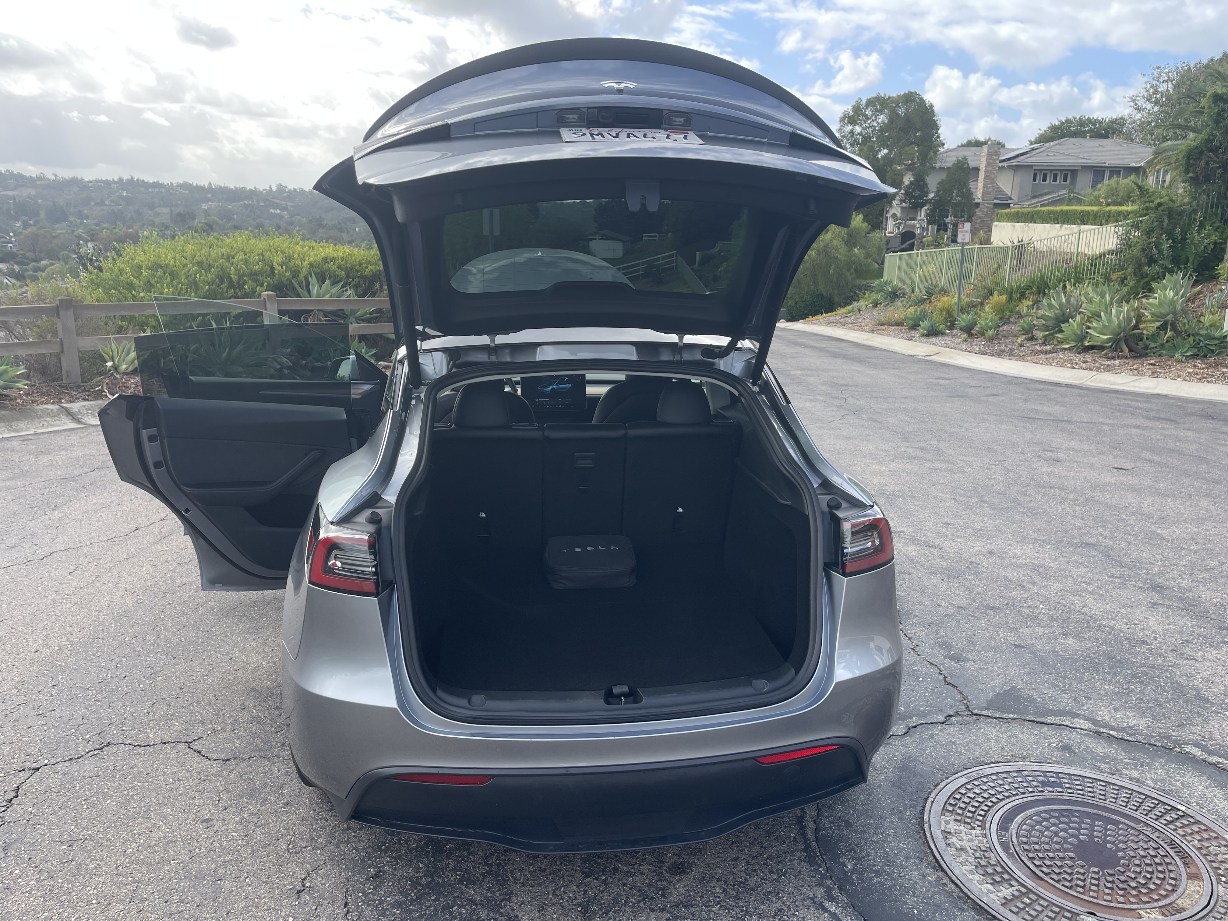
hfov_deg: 69.4
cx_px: 614
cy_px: 460
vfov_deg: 54.9
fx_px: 887
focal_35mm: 25
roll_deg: -2.6
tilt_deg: -11.6
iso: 32
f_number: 1.6
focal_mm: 5.1
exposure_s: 1/791
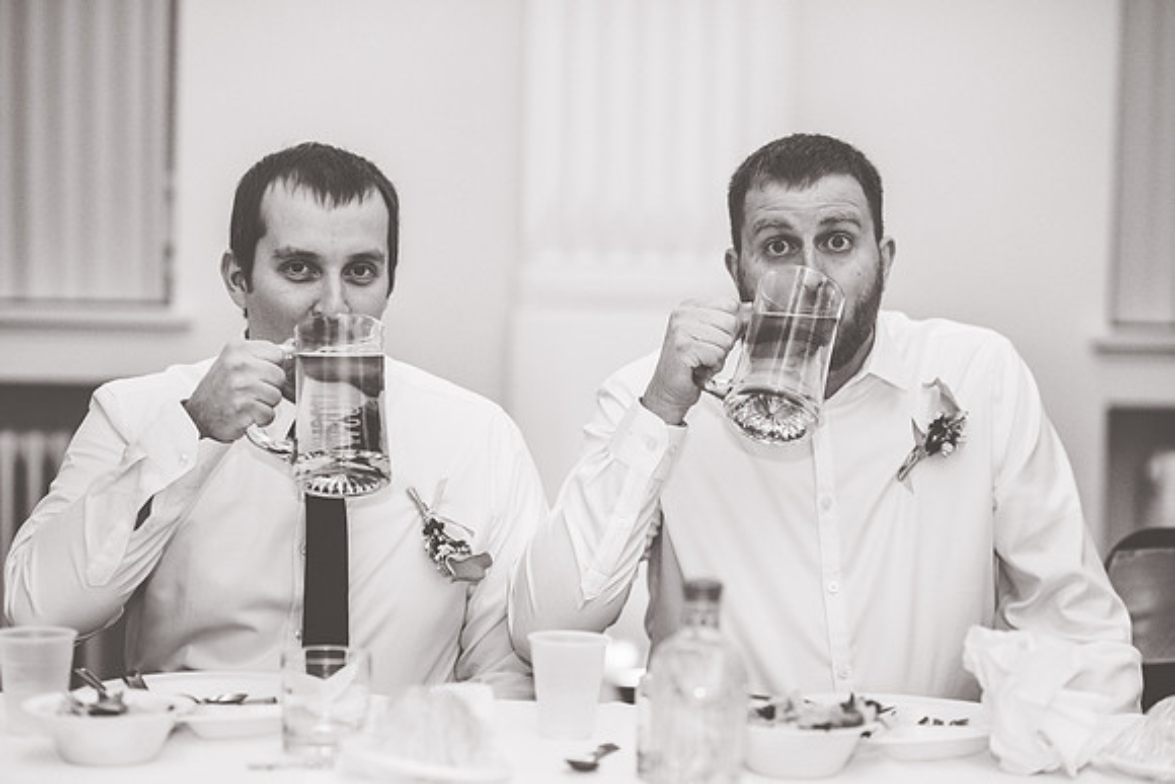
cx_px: 588
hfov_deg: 23.9
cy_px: 392
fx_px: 2775
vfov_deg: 16.1
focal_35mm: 85
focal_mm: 85
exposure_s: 1/125
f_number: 2.2
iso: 640
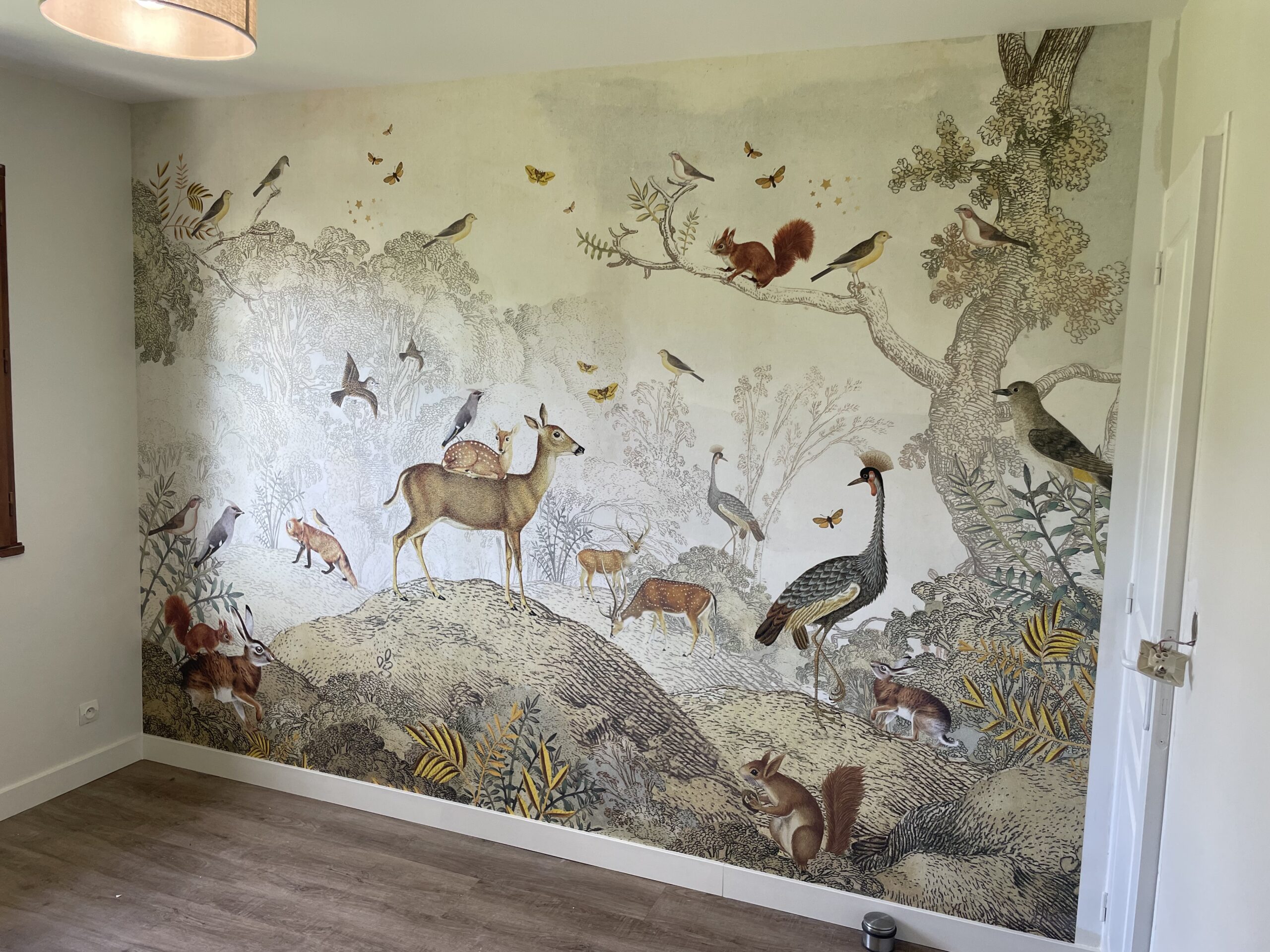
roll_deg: -1.6
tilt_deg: -6.0
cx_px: 635
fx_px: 954
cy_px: 476
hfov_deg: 67.3
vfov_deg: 53.1
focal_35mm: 26
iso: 80
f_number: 1.6
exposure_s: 1/121
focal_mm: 4.2
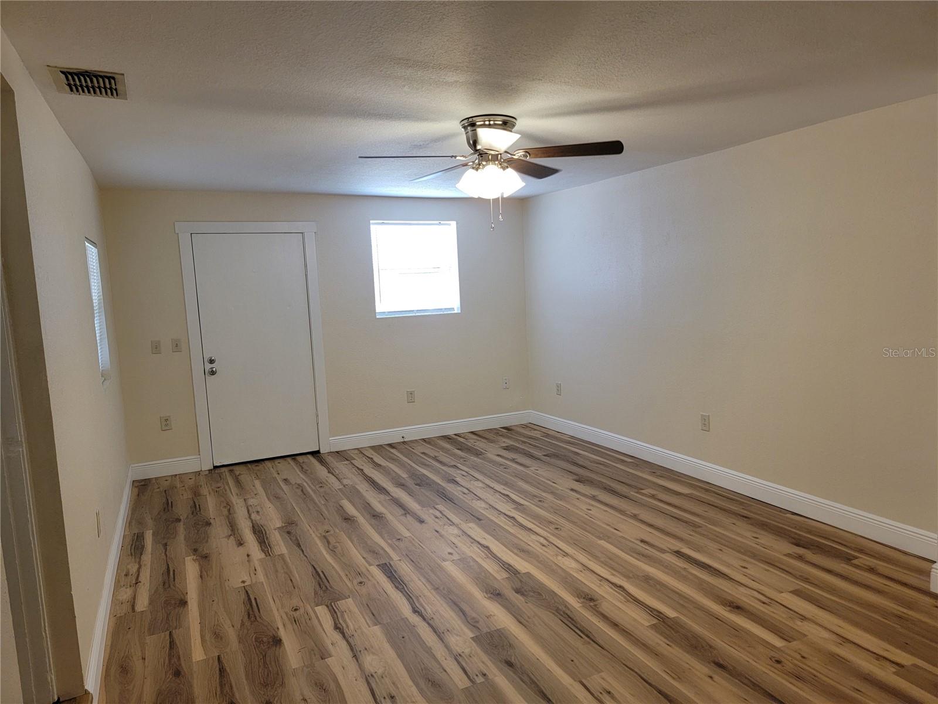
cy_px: 352
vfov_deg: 56.8
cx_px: 469
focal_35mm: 24
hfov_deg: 71.6
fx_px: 650
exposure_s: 1/120
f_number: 1.8
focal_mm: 6.7
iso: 200
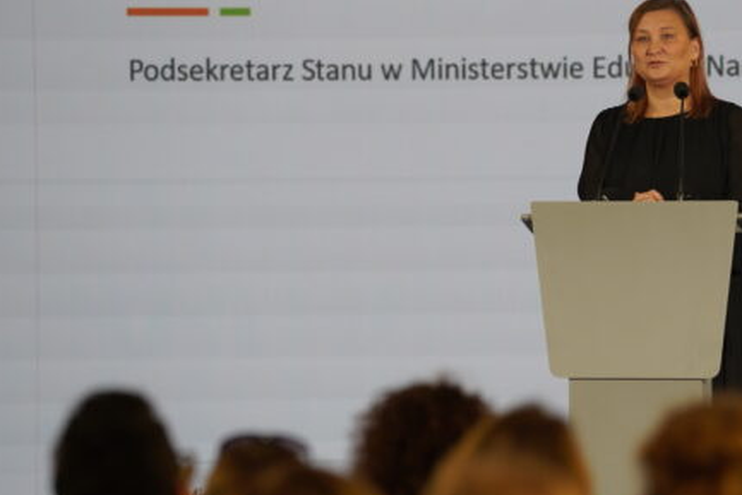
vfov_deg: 4.1
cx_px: 564
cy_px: 260
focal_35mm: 338
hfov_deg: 6.1
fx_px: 6959
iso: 640
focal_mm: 190.3
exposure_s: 1/200
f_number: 4
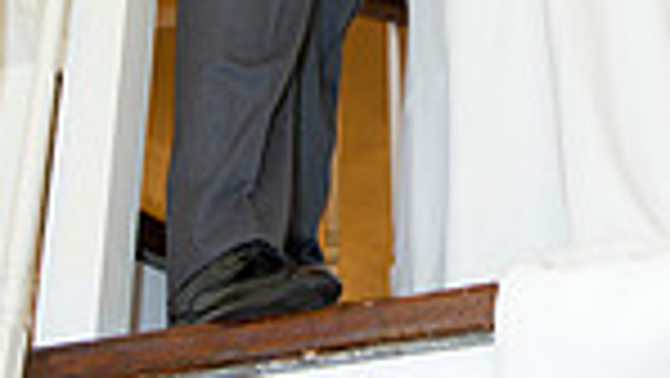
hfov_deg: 21.0
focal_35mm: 101
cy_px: -472
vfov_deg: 10.6
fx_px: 1795
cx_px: 510
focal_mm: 32
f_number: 5
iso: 1000
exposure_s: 1/100
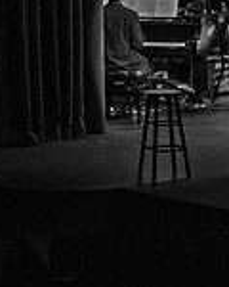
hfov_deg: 5.6
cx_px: 540
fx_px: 2245
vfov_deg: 7.3
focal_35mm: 265
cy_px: 27
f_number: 2.8
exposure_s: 1/320
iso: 4000
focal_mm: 70
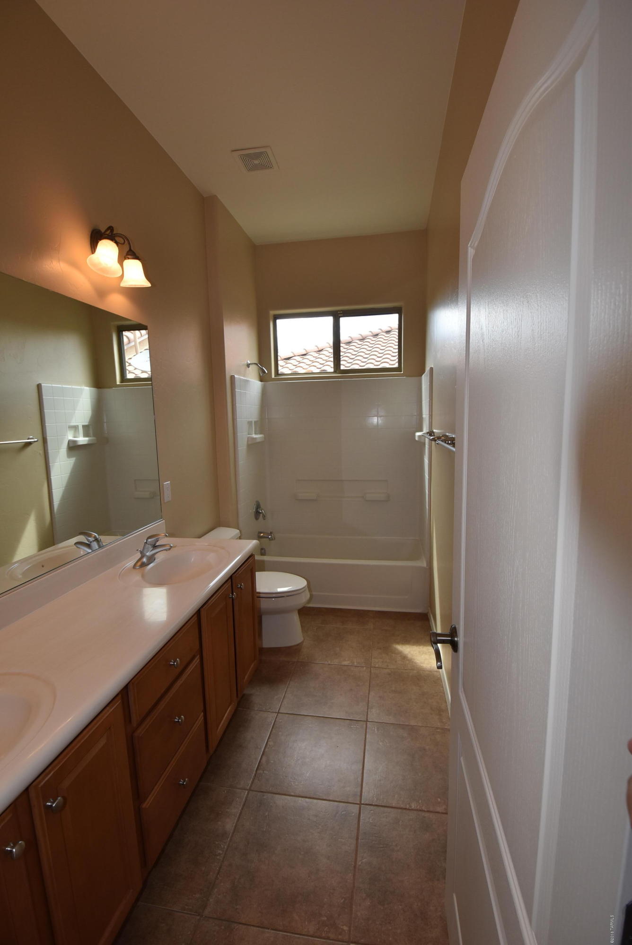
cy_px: 472
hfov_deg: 77.4
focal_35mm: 15
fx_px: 394
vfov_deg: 100.4
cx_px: 316
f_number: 5.6
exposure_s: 1/125
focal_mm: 10
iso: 450
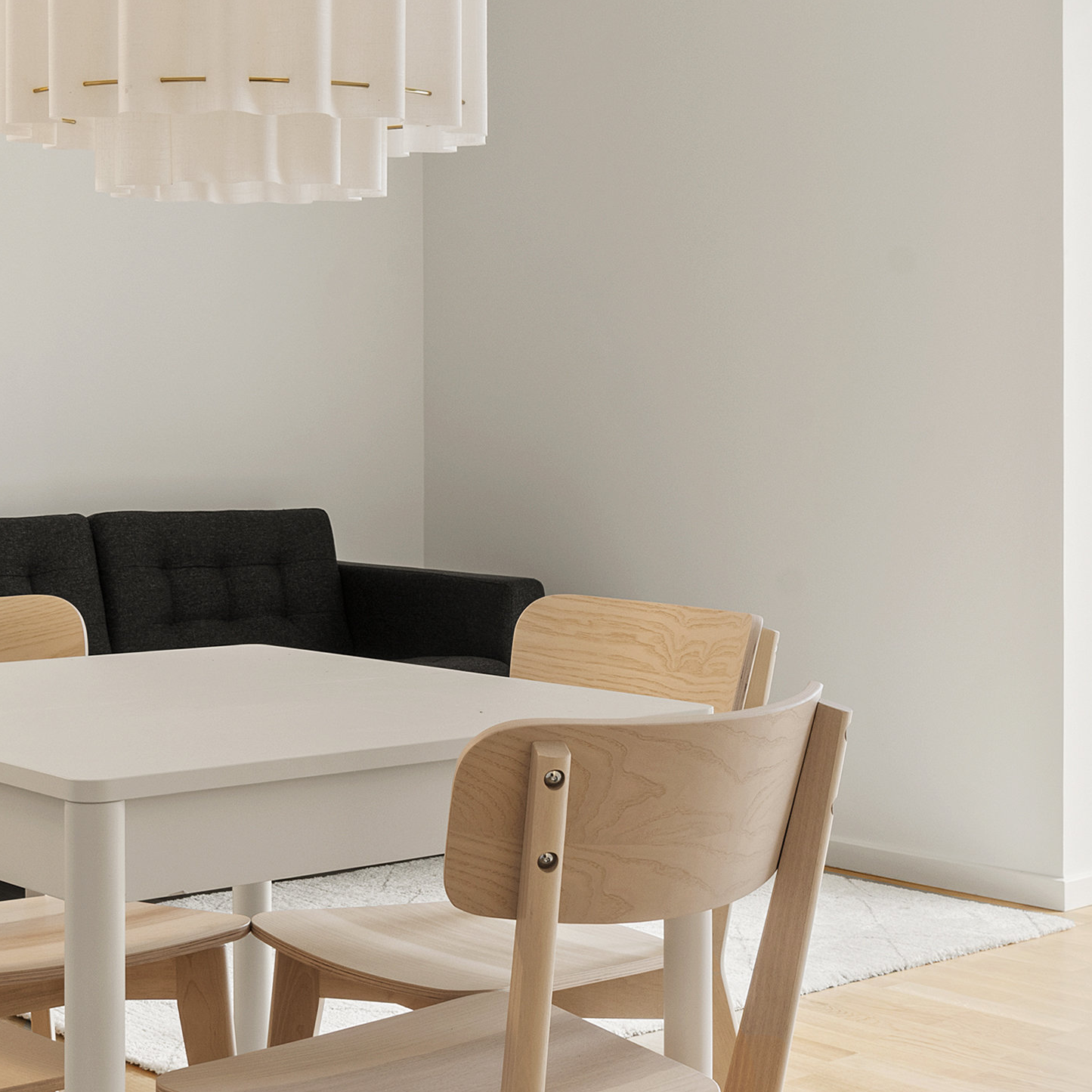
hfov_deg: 28.2
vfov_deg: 28.1
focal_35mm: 61
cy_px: 413
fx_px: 2173
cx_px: 471
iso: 200
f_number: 11
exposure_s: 1
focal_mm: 23
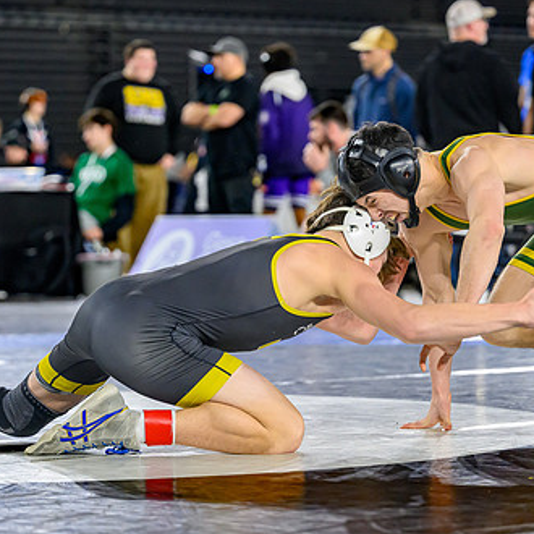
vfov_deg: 10.2
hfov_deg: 10.2
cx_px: 208
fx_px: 2984
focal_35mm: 171
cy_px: 283
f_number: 2.8
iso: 2500
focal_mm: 94
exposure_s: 1/1000
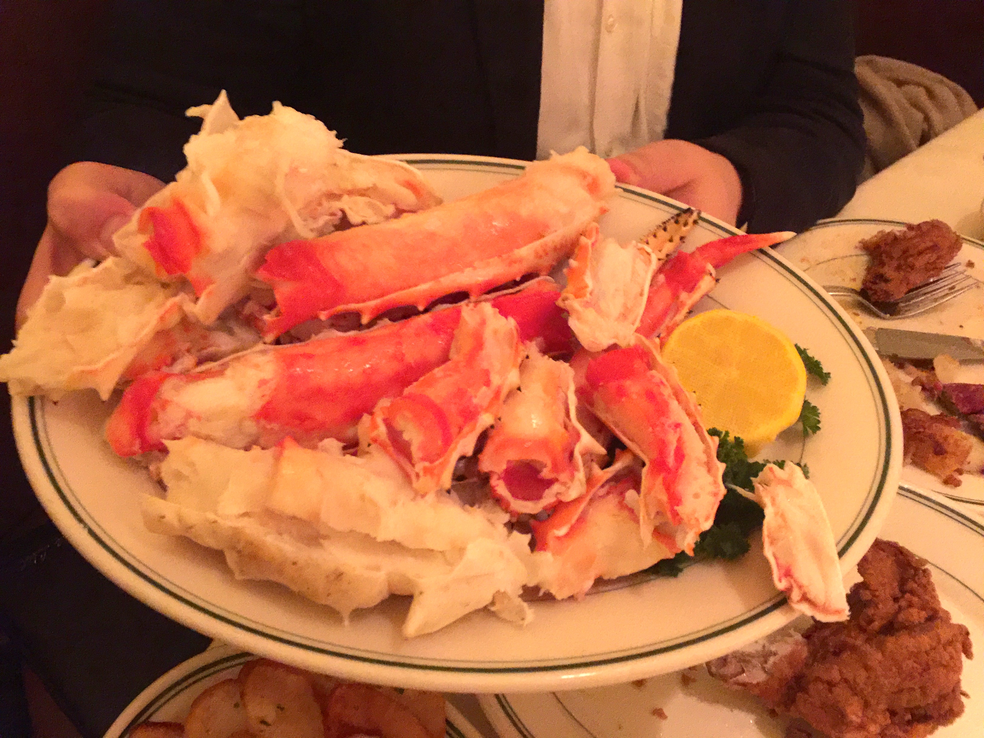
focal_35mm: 29
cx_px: 492
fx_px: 824
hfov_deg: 61.7
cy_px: 369
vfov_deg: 48.2
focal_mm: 4.15
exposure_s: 1/4
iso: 200
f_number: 2.2
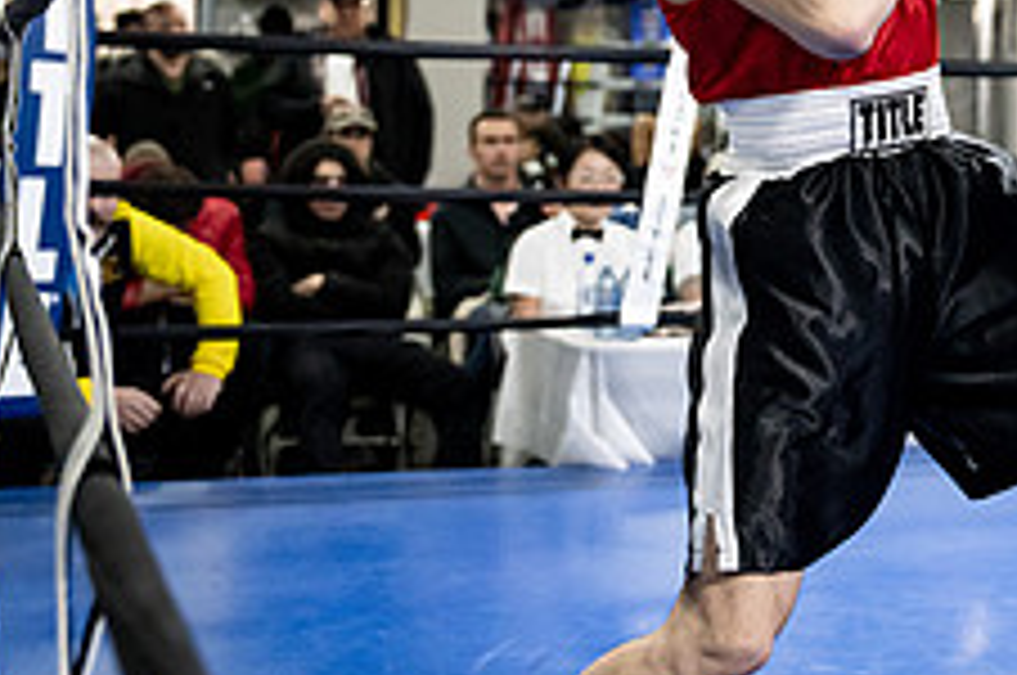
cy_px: -7
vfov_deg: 14.9
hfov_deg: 21.5
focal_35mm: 90
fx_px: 2539
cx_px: 1107
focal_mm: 35
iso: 8000
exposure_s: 1/1000
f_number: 2.8
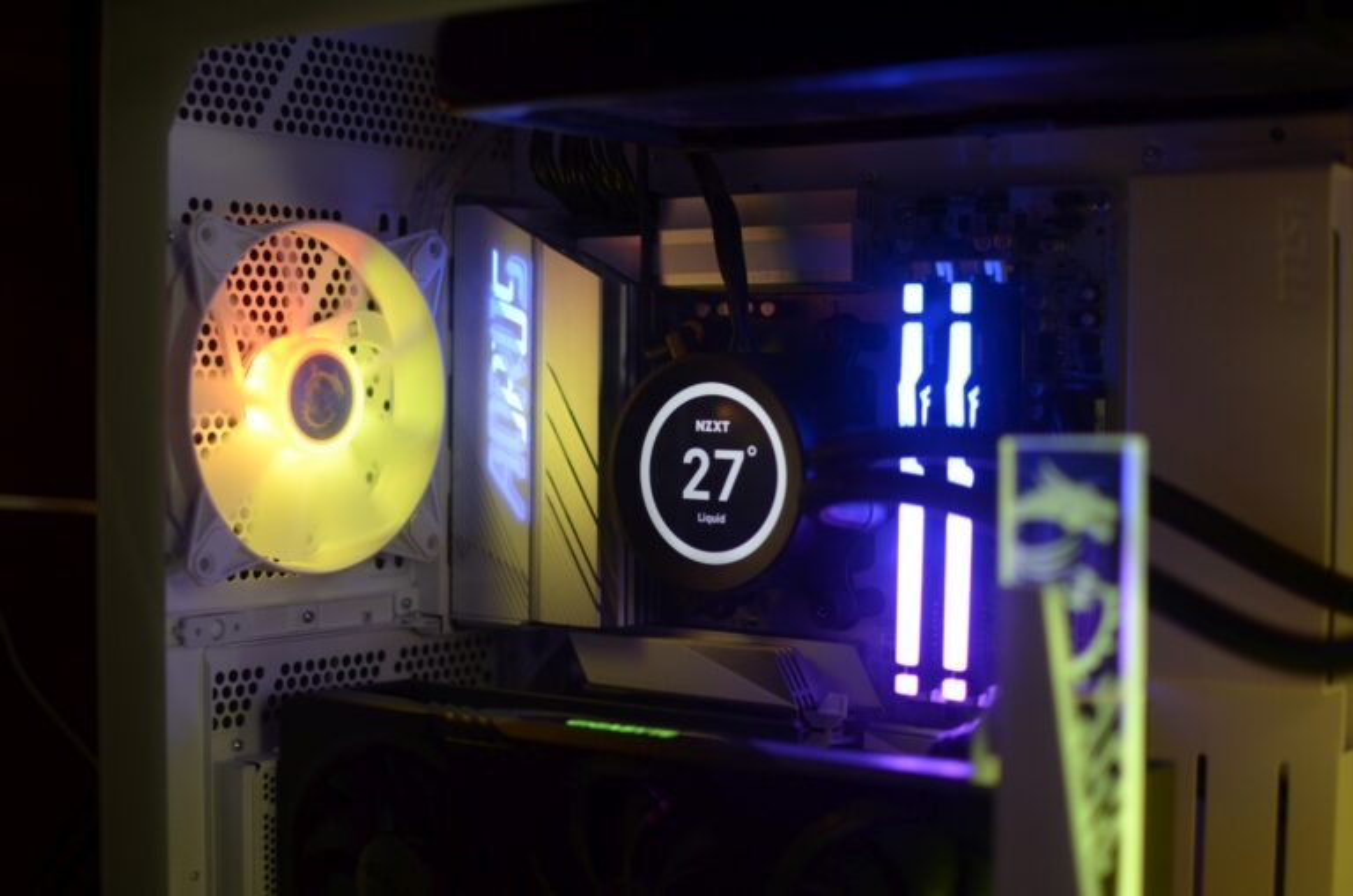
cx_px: 676
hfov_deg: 37.9
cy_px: 448
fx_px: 1969
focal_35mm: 52
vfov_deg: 25.7
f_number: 1.8
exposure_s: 1/320
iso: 640
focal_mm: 35
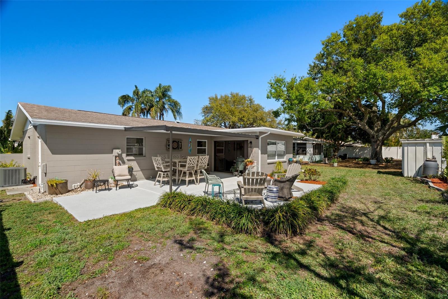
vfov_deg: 73.7
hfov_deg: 96.7
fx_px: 199
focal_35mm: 16
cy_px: 150
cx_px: 224
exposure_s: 1/320
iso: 200
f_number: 8
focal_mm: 16
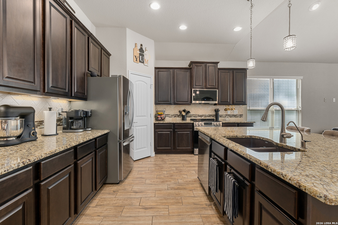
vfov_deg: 73.7
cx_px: 169
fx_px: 150
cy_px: 112
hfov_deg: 96.7
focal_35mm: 16
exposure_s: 1/6
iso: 320
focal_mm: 16
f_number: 7.1
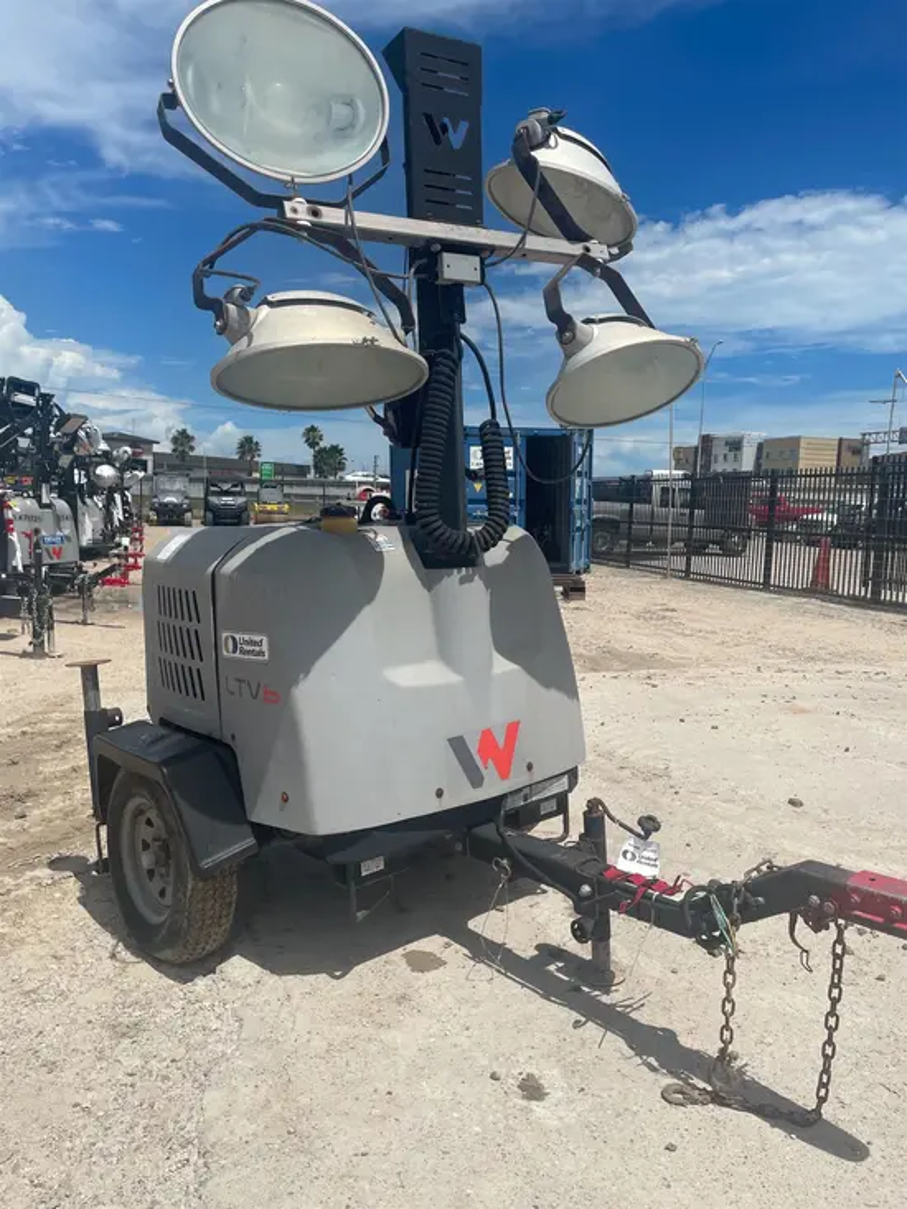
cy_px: 604
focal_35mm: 26
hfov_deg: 53.1
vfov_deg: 67.3
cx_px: 454
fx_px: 908
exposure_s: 1/7813
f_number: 1.6
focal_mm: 4.2
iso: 32
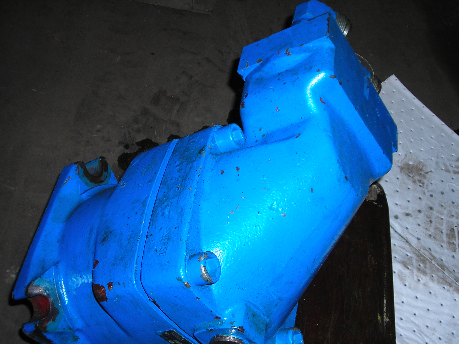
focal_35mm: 44
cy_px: 196
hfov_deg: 42.9
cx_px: 253
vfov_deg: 32.8
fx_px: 583
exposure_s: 1/60.1
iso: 50
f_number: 3.2
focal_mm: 6.3
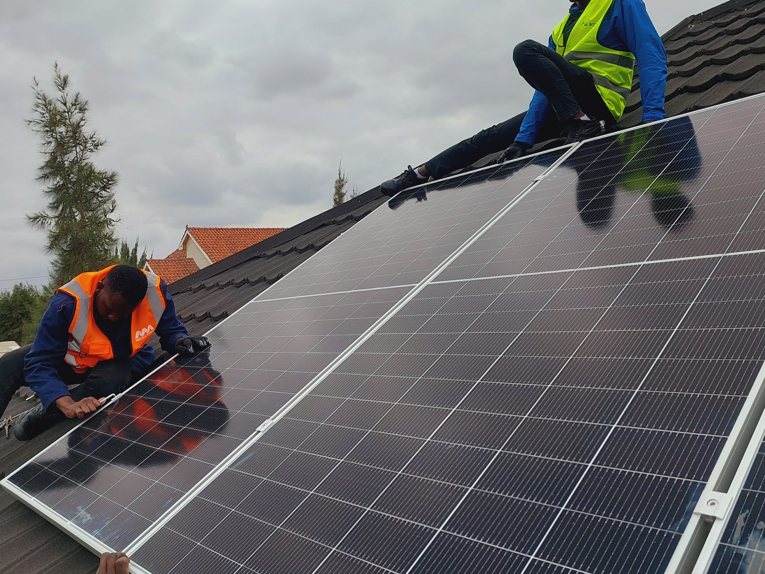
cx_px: 397
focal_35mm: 30
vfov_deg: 46.6
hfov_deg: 59.9
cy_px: 245
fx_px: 663
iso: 25
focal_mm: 5.06
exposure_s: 1/1071
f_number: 1.8
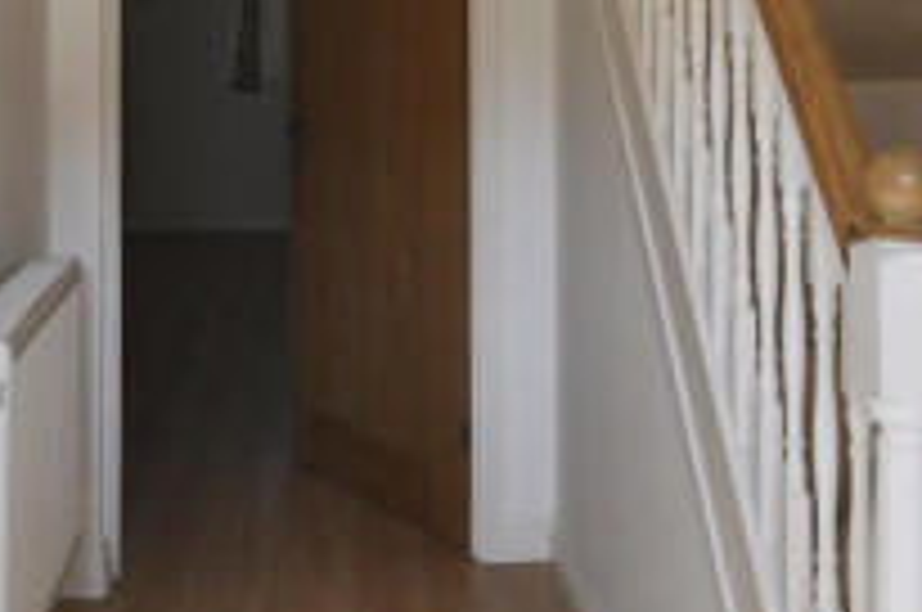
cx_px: 459
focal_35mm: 48
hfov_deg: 41.2
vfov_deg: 26.8
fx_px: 1227
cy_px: 40
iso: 360
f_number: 5.6
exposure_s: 1/125
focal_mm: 10
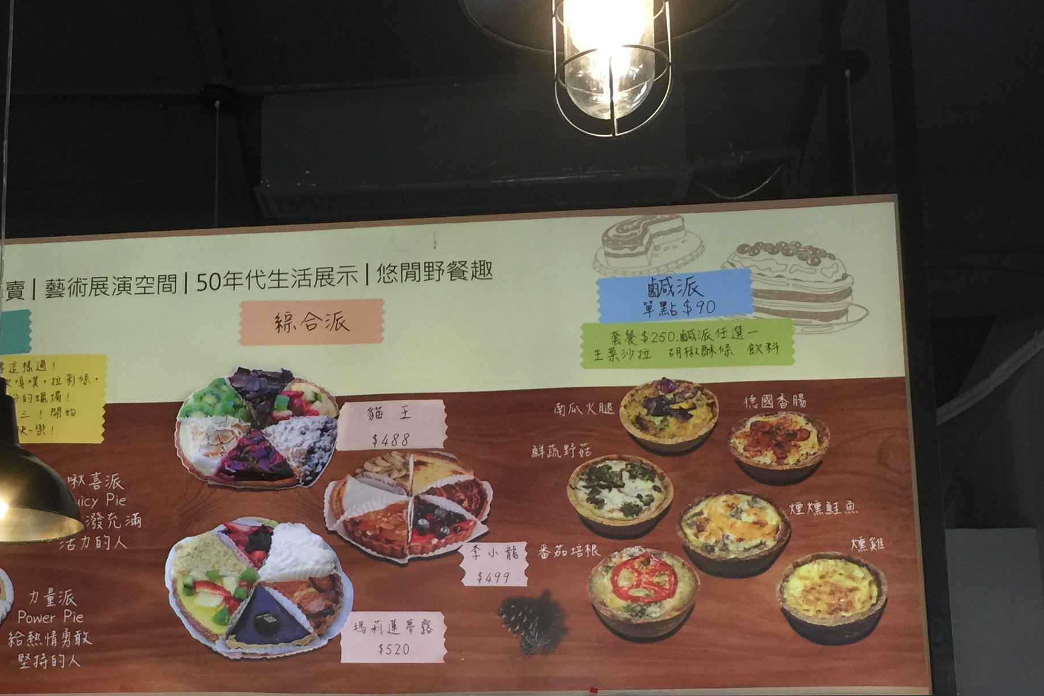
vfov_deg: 24.7
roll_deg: -1.3
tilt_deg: +10.5
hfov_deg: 36.3
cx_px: 305
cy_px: 541
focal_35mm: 54
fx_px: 1566
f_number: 2.2
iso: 50
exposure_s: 1/15
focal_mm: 4.15
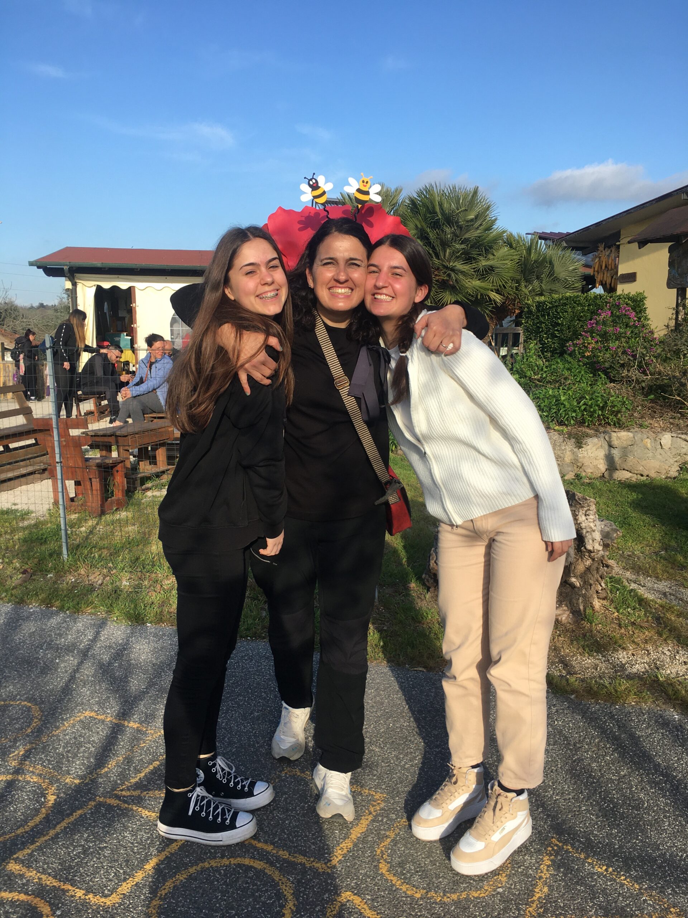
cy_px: 459
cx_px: 344
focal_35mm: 29
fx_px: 769
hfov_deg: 48.2
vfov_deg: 61.7
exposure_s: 1/769
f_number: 2.2
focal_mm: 4.15
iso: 25
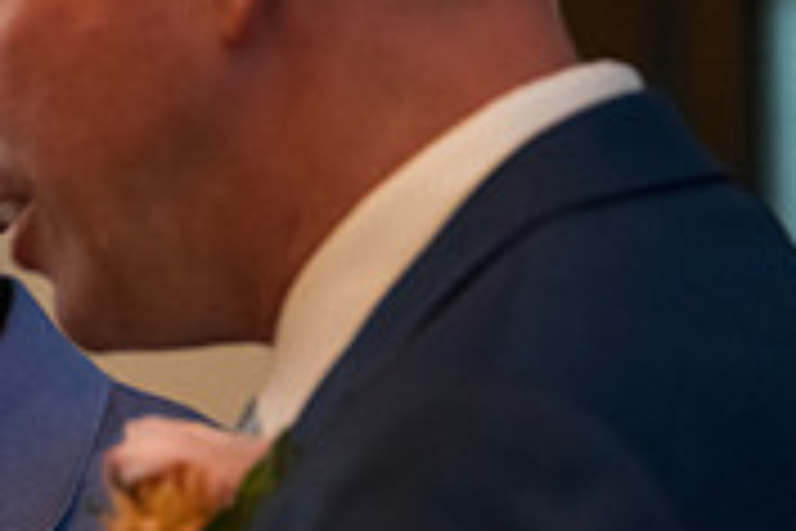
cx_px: -207
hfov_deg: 4.0
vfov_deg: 2.7
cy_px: 418
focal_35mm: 510
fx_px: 11276
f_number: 2.8
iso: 4000
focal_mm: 130
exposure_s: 1/320
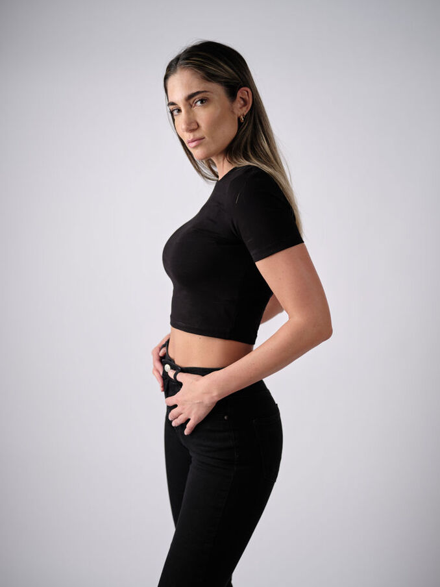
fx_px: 847
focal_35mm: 50
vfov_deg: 38.2
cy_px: 294
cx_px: 220
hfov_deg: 29.1
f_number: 3.6
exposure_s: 1/125
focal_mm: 63
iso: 100
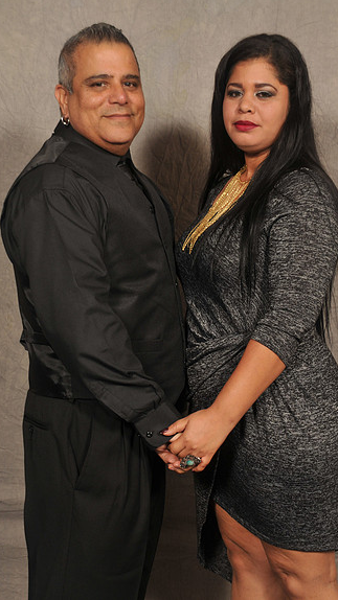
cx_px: 189
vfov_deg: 37.5
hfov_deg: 21.6
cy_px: 298
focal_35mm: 56
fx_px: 884
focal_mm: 35
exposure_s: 1/125
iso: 200
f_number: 5.6
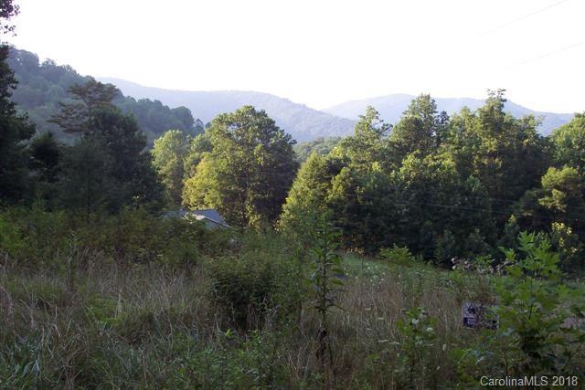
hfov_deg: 50.7
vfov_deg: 35.1
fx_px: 618
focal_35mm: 38
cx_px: 292
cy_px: 195
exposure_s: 1/90
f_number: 4.8
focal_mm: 8
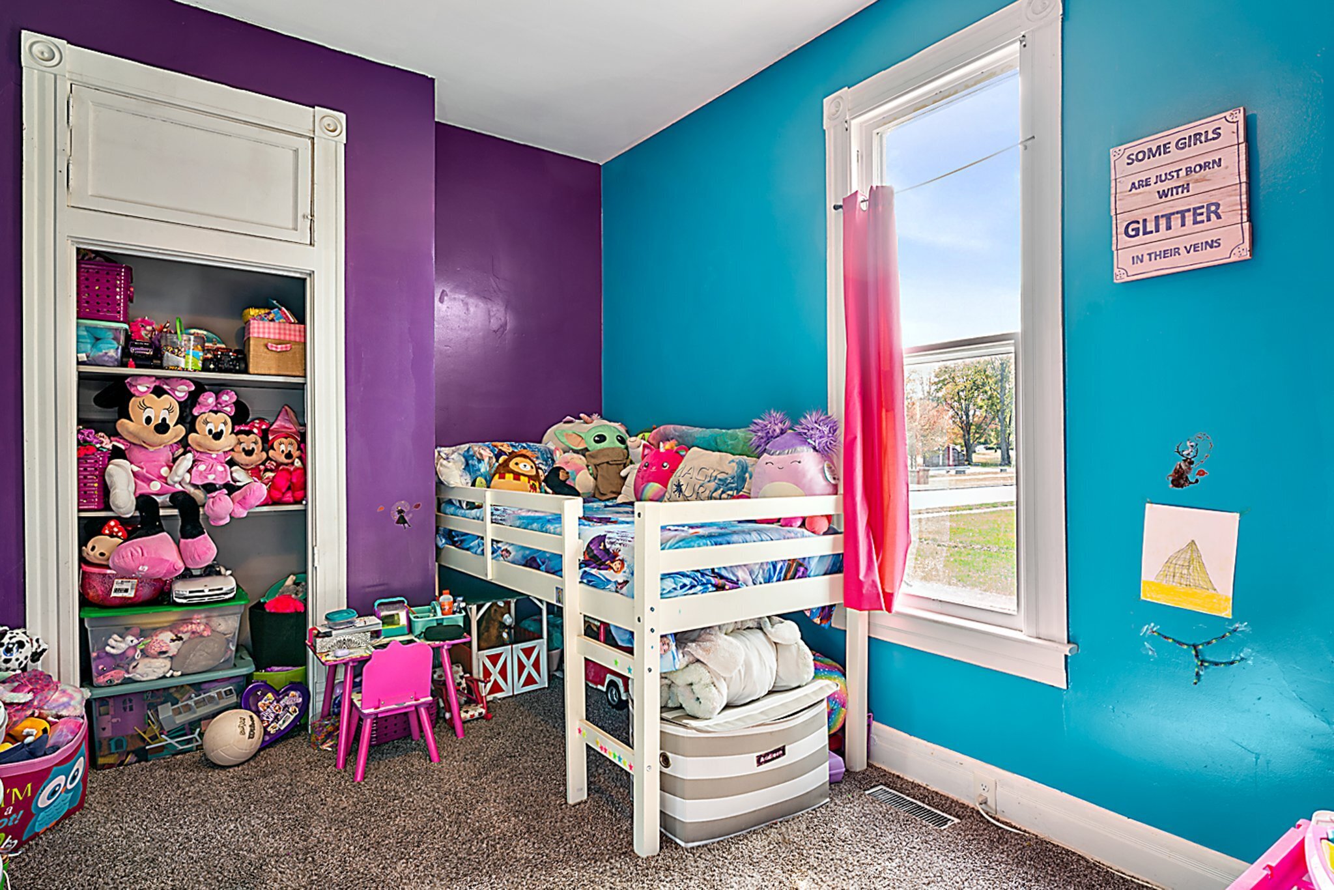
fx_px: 693
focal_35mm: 19
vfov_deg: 65.4
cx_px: 667
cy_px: 445
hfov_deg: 87.8
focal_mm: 18.7
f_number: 8
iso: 100
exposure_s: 1/1.25
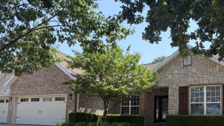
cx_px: 127
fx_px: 208
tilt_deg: +6.8
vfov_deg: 32.8
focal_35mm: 35
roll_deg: -1.4
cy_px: 101
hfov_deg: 56.4
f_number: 1.6
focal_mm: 5.96
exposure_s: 1/1364
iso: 64
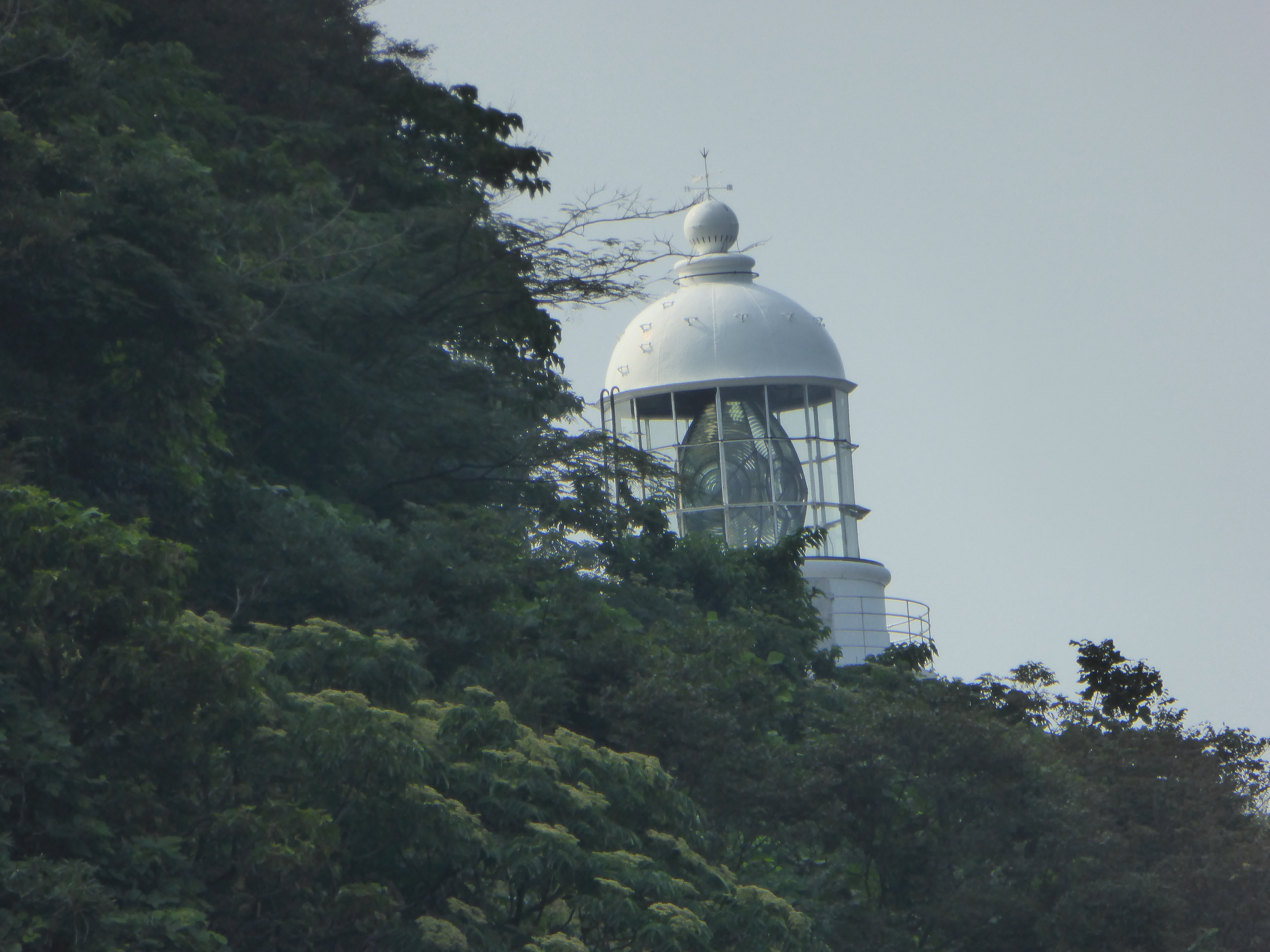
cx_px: 635
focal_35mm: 753
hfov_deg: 2.6
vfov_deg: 2.0
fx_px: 27626
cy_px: 476
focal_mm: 121.5
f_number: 6.3
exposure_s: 1/640
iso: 200
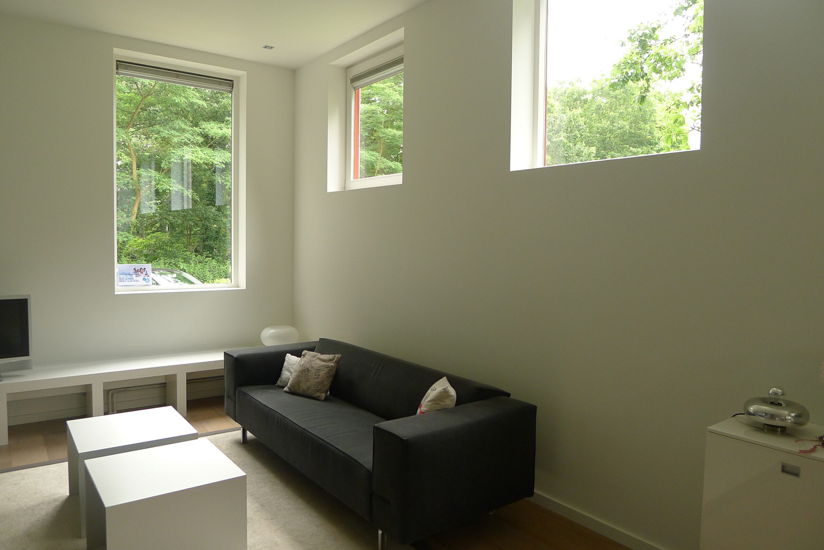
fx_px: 549
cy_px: 275
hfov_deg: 73.7
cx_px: 412
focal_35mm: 24
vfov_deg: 53.2
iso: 200
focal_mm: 5.1
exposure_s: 1/100
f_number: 2
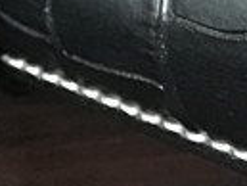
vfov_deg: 8.3
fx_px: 1286
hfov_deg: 9.2
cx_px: 695
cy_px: 100
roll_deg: -1.1
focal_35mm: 180
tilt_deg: -31.2
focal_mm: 4.15
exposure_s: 1/17
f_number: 2.2
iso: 320
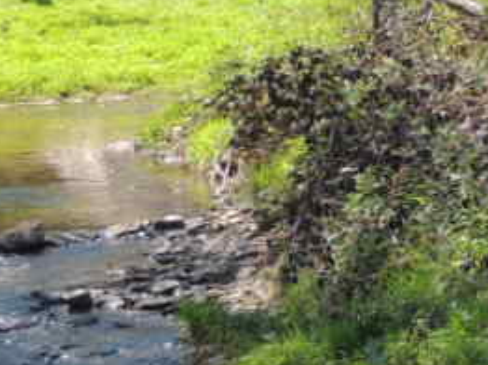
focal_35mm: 171
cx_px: 834
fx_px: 2408
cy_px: 60
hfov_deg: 10.9
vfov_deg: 8.6
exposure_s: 1/320
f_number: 3.1
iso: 100
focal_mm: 4.9
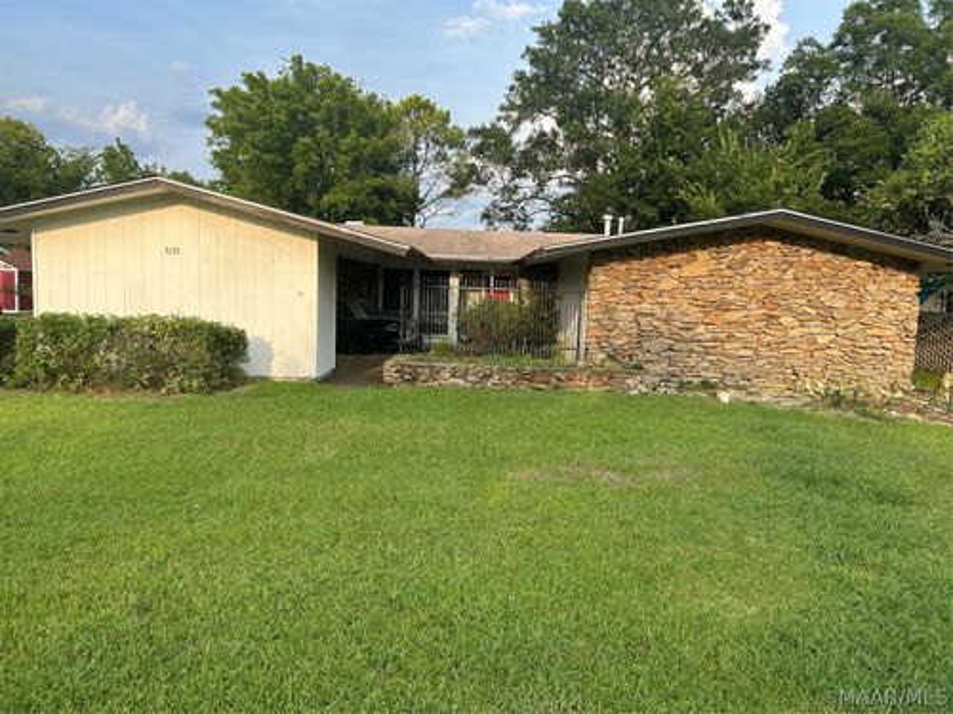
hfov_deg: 67.3
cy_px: 357
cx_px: 476
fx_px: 716
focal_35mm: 26
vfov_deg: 53.1
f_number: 1.5
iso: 50
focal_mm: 5.7
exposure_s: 1/1326
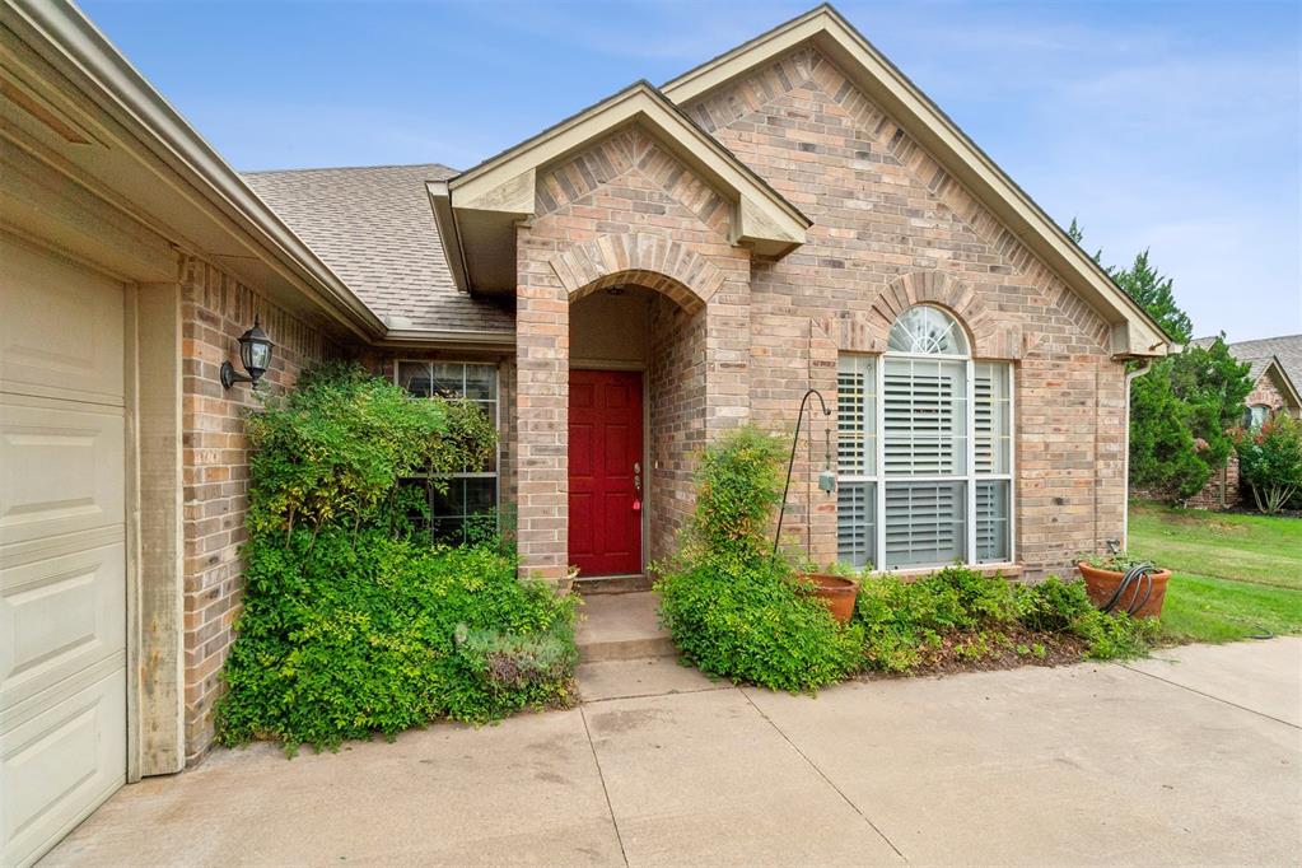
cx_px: 651
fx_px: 542
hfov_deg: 100.4
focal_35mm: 15
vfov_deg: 77.3
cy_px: 434
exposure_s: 1/200
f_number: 9
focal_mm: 10
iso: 100
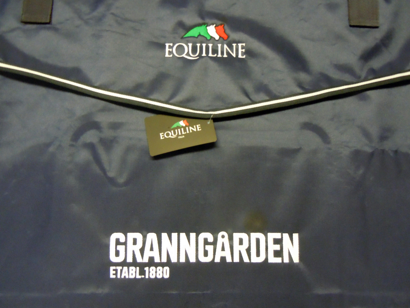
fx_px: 355
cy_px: 154
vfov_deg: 46.8
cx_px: 205
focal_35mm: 30
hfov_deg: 60.0
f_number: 3.5
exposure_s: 1/25
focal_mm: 5.4
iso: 800
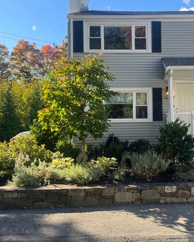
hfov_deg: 40.5
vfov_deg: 51.6
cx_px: 155
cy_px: 119
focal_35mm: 35
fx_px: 251
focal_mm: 5.1
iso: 50
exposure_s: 1/583
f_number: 1.6
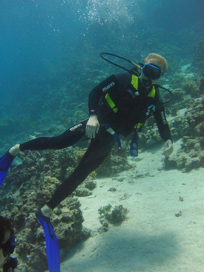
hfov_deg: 41.8
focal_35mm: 34
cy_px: 136
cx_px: 102
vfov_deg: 54.0
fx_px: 267
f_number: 4.9
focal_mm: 5.7
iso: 50
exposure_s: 1/183
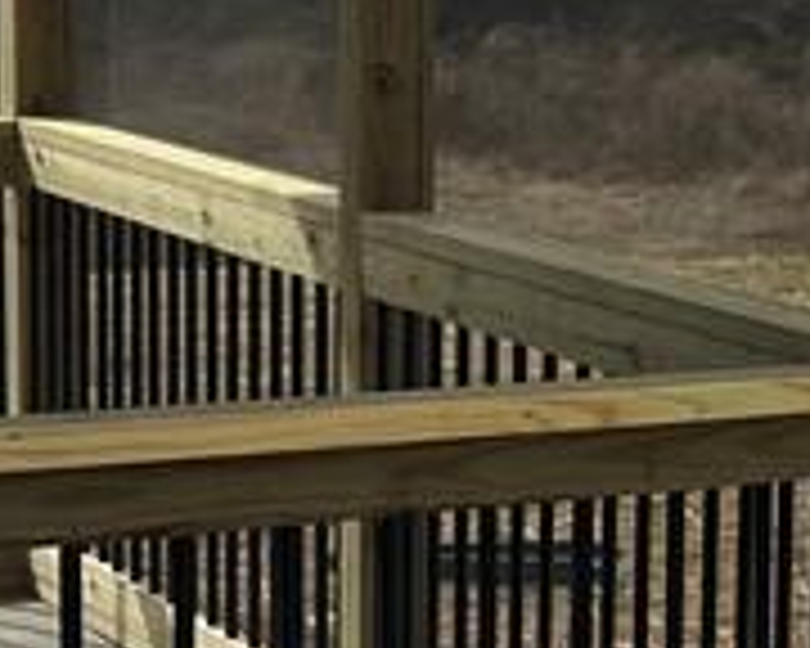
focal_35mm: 133
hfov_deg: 12.1
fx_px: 3188
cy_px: 274
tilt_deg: -5.3
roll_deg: -4.2
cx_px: 1827
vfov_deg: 11.6
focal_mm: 6.86
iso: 80
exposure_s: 1/3861
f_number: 1.78
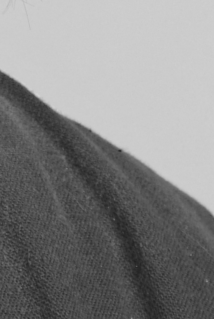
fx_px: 4852
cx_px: -317
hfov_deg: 2.5
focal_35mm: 546
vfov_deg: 3.8
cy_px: -199
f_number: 8
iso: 160
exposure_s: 1/125
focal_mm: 70
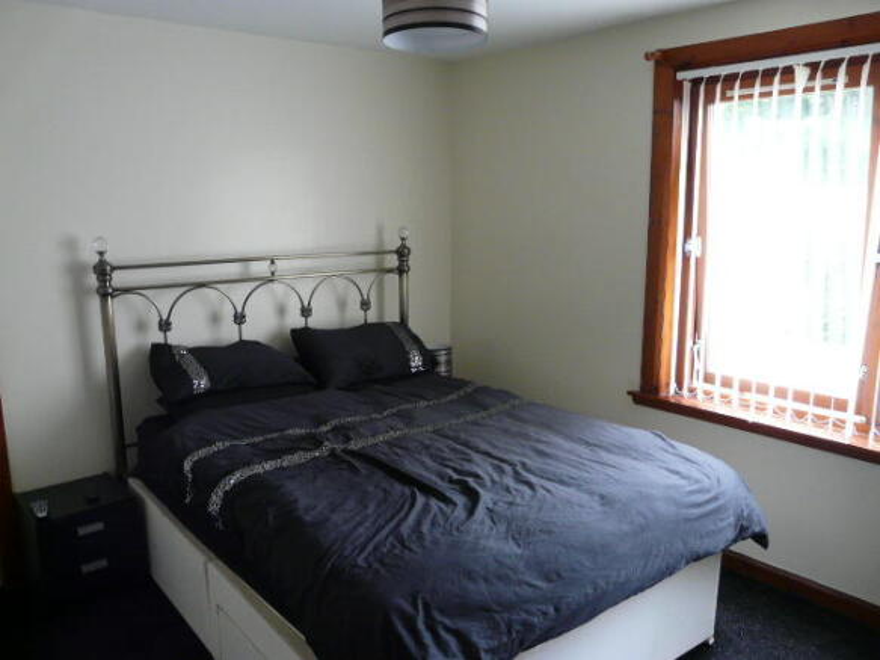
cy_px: 330
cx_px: 440
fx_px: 712
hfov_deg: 63.5
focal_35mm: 28
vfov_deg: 49.7
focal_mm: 4.6
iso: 200
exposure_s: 1/20
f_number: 2.8
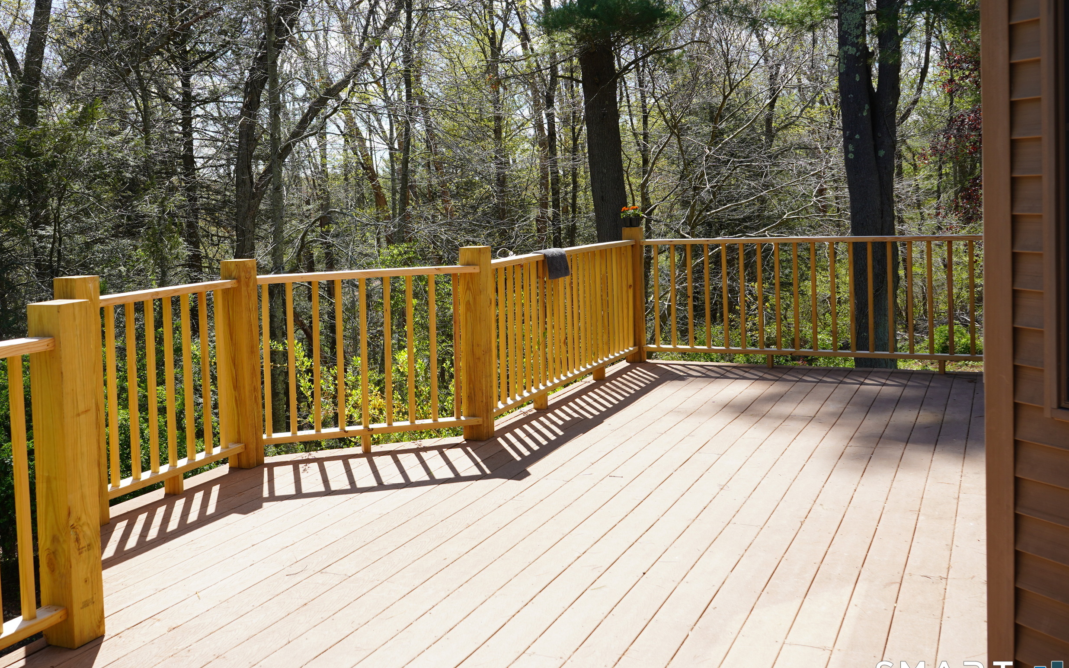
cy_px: 253
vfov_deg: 33.4
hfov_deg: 51.1
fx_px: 1107
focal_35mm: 38
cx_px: 409
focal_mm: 30
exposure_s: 1/125
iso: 100
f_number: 8
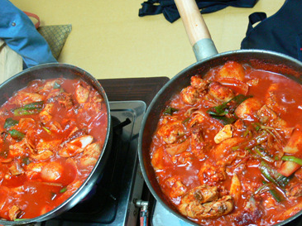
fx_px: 418
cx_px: 160
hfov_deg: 39.7
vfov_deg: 30.1
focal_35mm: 48
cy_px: 143
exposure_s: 1/8
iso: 200
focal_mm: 7.4
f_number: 2.8
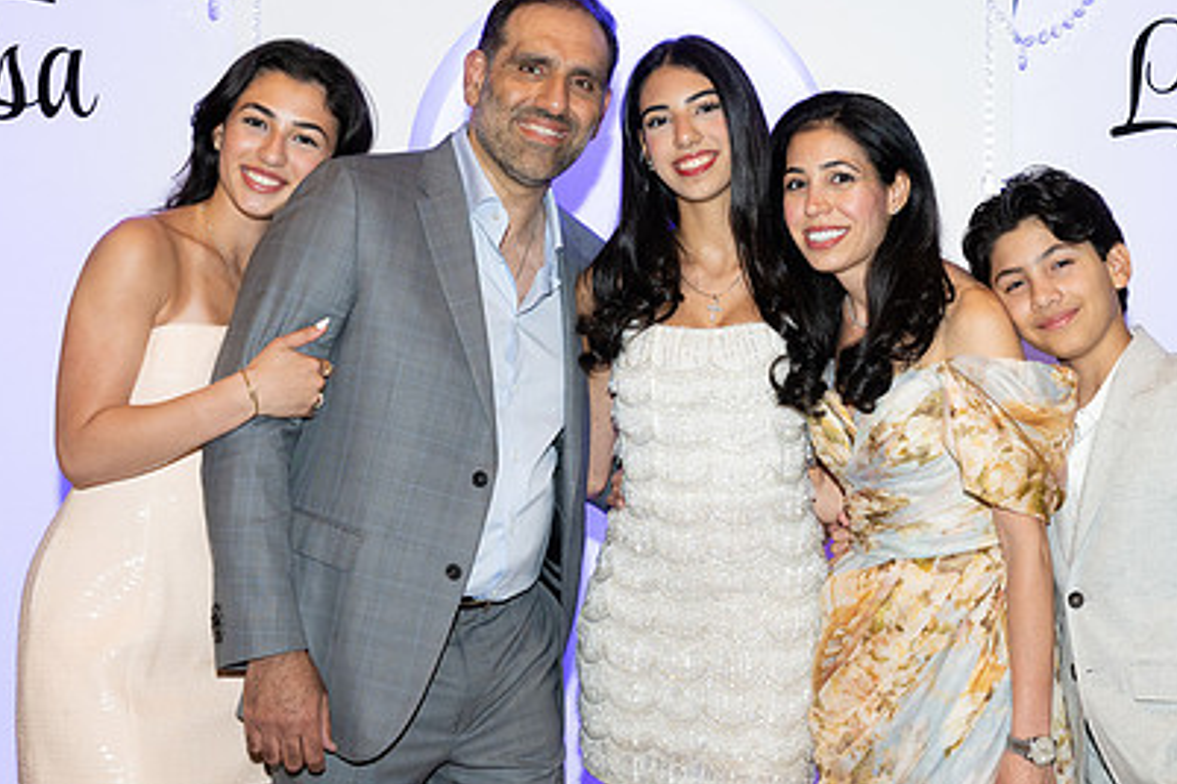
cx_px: 713
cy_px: 366
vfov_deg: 20.0
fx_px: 2222
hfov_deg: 29.6
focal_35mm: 68
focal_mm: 47
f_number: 5.6
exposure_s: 1/80
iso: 1000
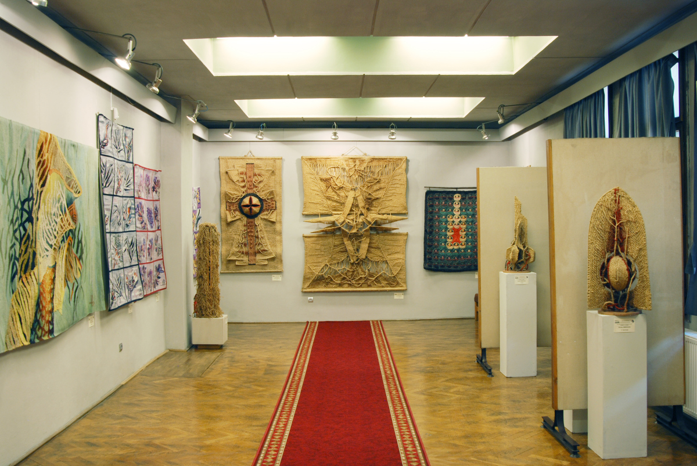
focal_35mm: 36
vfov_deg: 37.0
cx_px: 348
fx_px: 698
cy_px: 233
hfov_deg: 53.1
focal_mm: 24
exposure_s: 1/2.5
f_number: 9
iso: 160
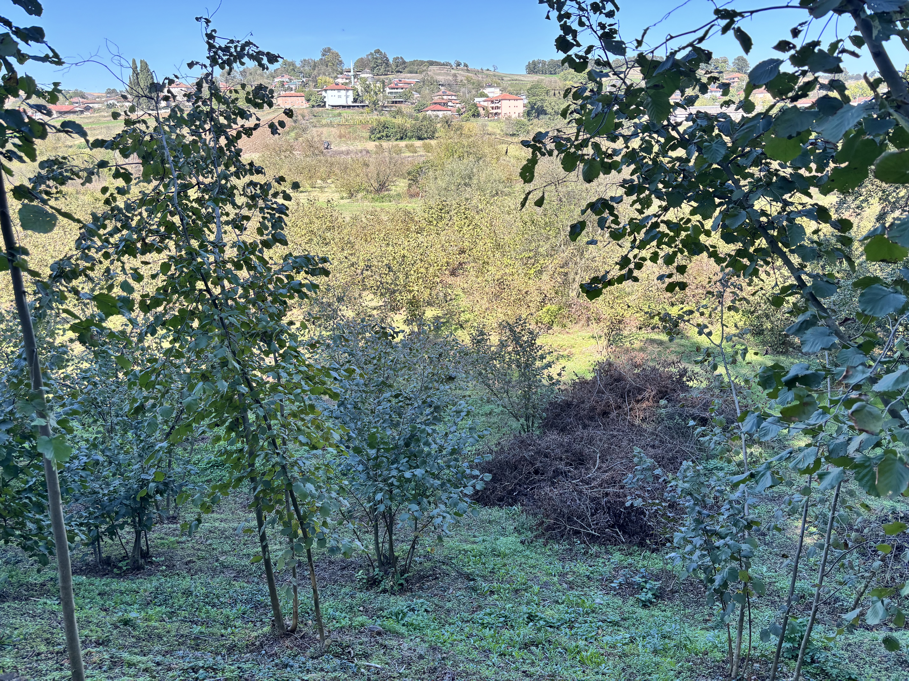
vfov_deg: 53.1
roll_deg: +1.9
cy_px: 340
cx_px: 454
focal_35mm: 26
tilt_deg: -16.0
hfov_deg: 67.3
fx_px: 683
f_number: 1.6
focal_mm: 5.96
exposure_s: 1/584
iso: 50
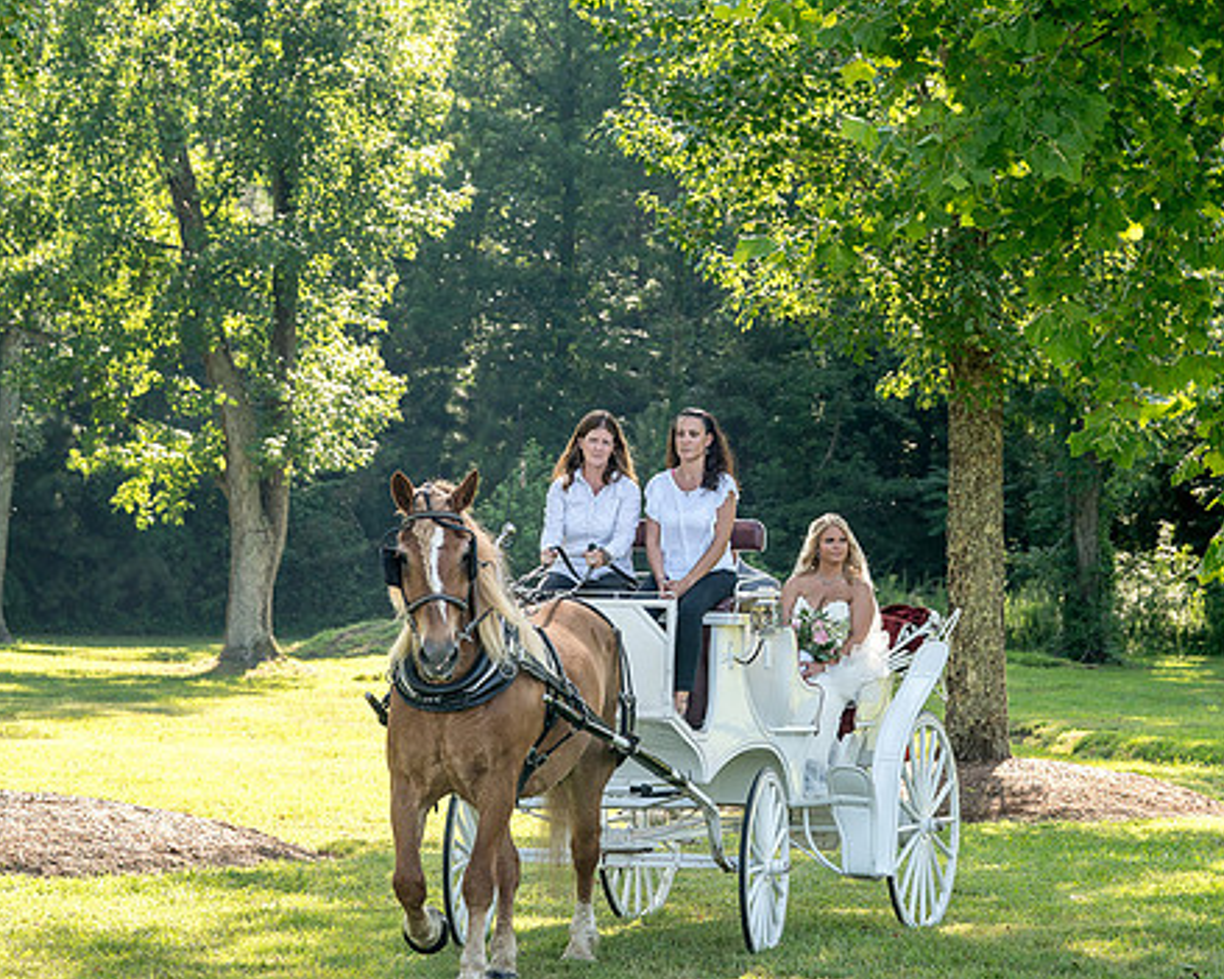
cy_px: 409
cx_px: 612
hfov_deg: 13.5
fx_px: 5179
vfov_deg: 10.8
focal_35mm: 143
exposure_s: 1/250
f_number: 5.6
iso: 100
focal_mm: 103
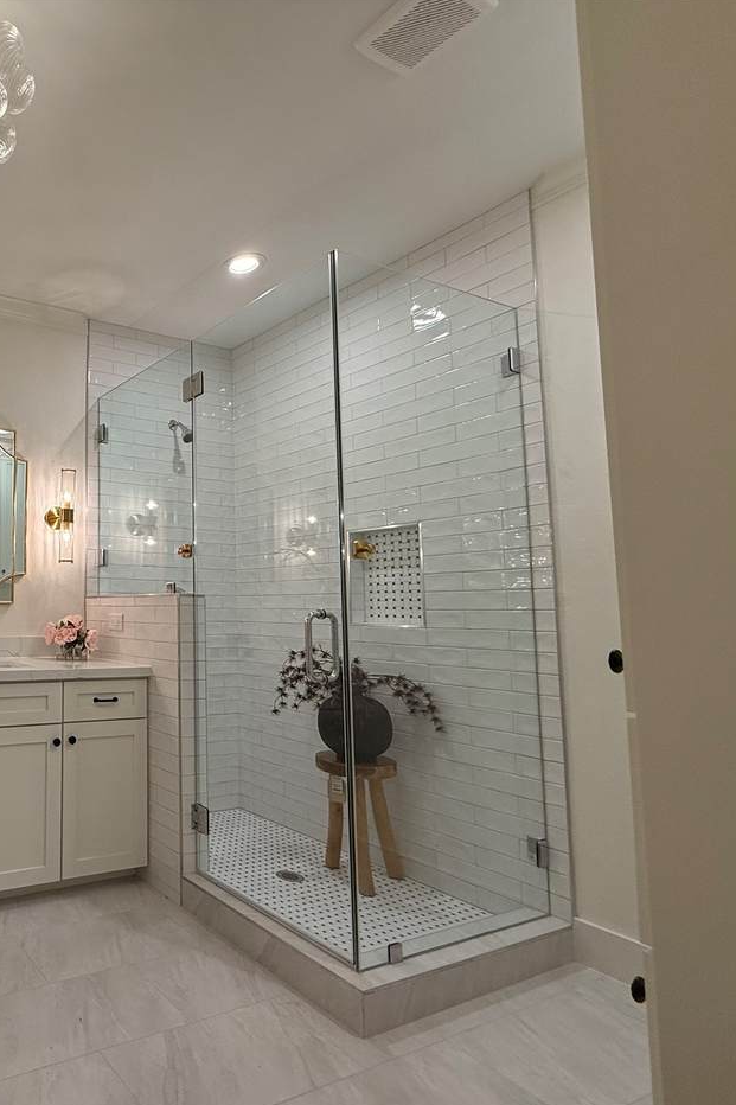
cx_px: 7
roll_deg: -0.7
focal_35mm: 20
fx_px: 614
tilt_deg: +4.2
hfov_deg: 50.6
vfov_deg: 84.0
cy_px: 563
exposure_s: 1/120
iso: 125
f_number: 2.2
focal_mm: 2.22
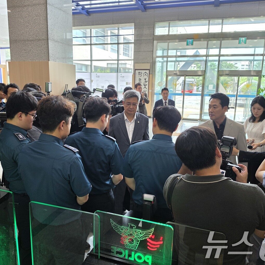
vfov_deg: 57.3
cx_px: 124
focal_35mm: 28
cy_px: 130
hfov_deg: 57.3
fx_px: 243
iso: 32
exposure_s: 1/120
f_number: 1.4
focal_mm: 6.5
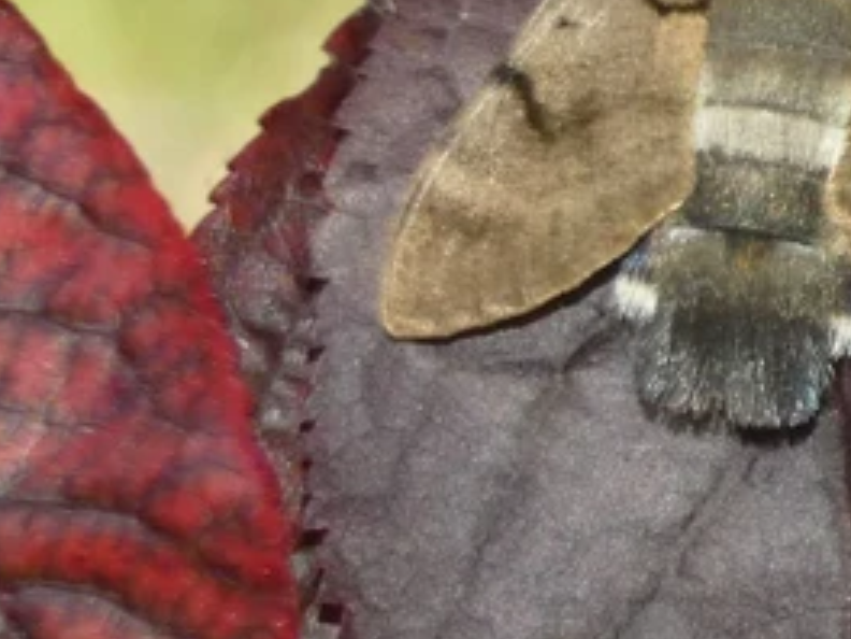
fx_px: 8949
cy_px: -16
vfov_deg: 4.1
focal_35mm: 364
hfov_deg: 5.4
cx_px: 883
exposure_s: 1/50
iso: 80
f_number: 5.6
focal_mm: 26.9
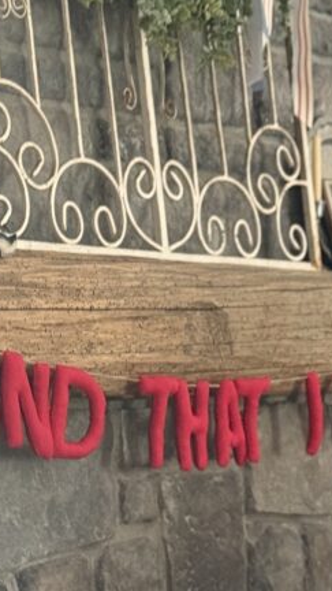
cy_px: 405
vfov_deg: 17.2
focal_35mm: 124
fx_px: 1941
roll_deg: +2.6
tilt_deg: +1.3
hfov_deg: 9.8
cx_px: 89
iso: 640
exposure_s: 1/30
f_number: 1.78
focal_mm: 6.76
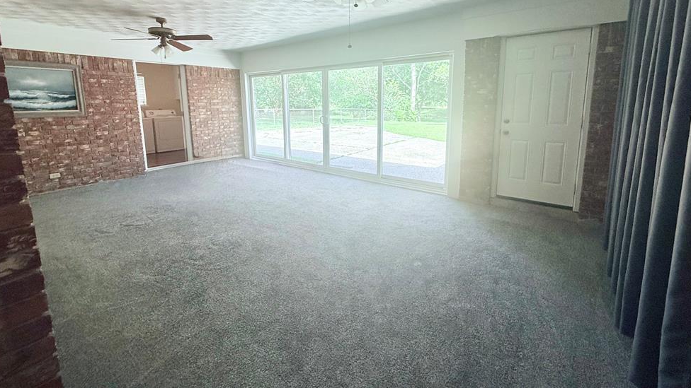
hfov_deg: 99.4
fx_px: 293
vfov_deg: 66.1
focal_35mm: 16
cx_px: 347
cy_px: 145
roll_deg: +0.3
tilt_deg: -8.6
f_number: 2.2
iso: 64
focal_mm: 2.22
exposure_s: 1/169
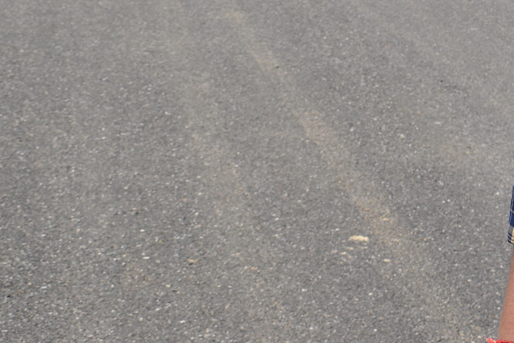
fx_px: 2342
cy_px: -88
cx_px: 454
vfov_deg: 8.3
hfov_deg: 12.4
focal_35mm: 164
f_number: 10
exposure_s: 1/320
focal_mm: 38
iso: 400
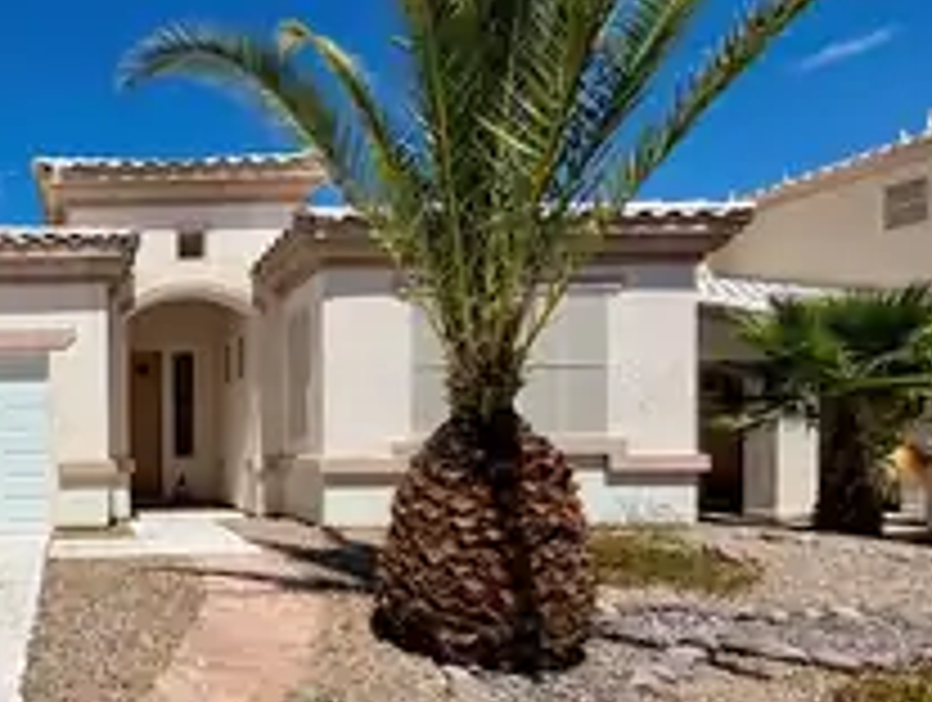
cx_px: 63
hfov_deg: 55.0
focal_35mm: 27
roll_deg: +1.4
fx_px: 728
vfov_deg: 50.7
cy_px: 459
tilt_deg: -1.1
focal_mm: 2.22
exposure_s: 1/2092
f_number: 2.2
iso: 20
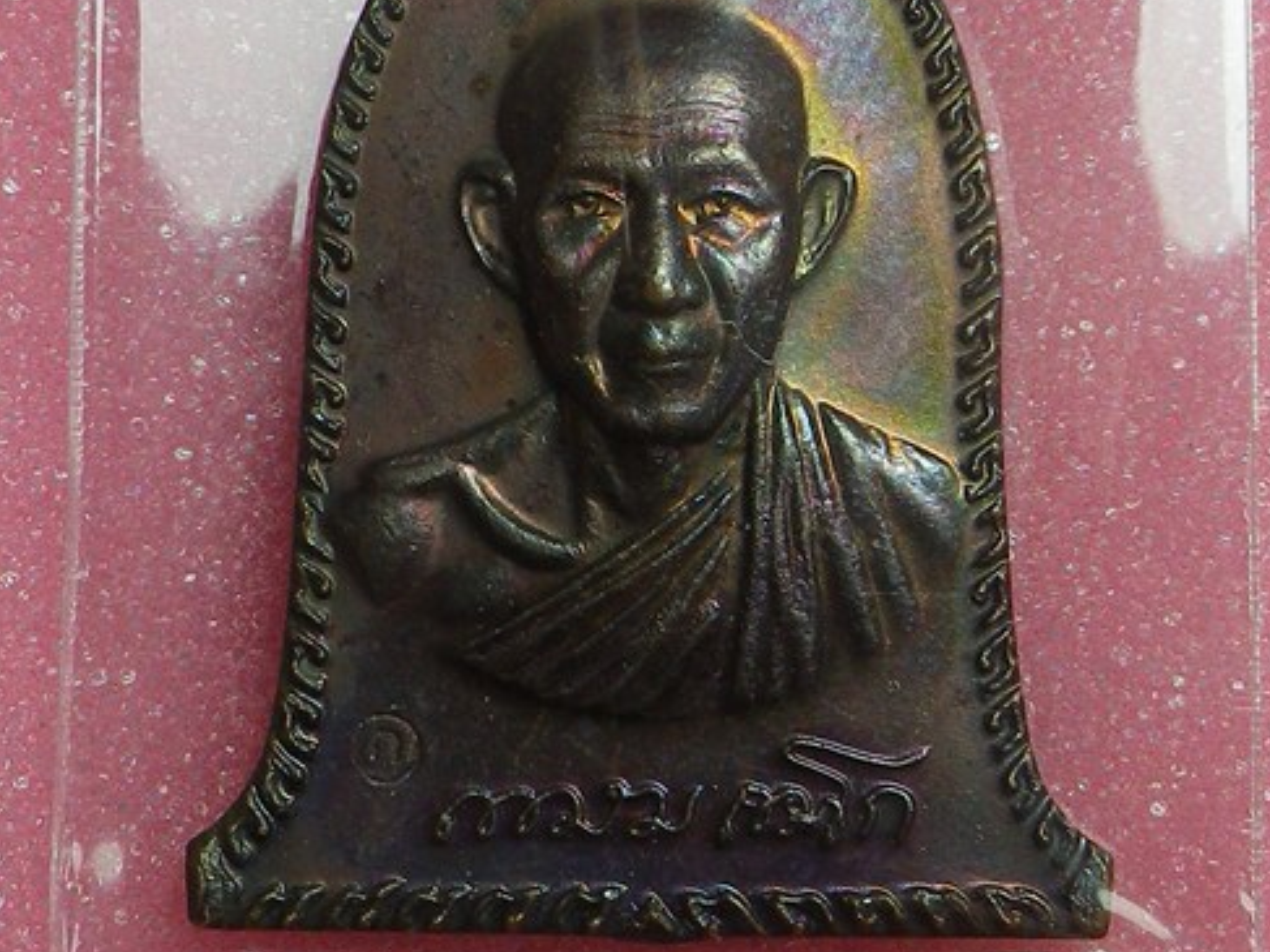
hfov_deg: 34.4
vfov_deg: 26.0
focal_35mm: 56
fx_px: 2054
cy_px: 329
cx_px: 647
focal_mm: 7.3
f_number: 3.9
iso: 80
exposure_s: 1/80
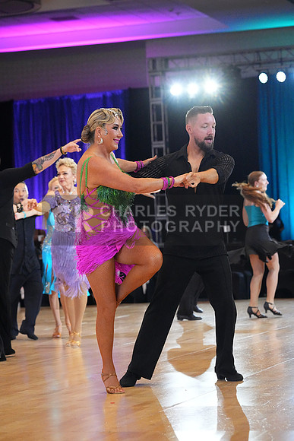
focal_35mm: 111
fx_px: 1359
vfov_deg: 18.4
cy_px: 220
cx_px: 147
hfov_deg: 12.3
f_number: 5
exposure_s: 1/400
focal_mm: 111
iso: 12800
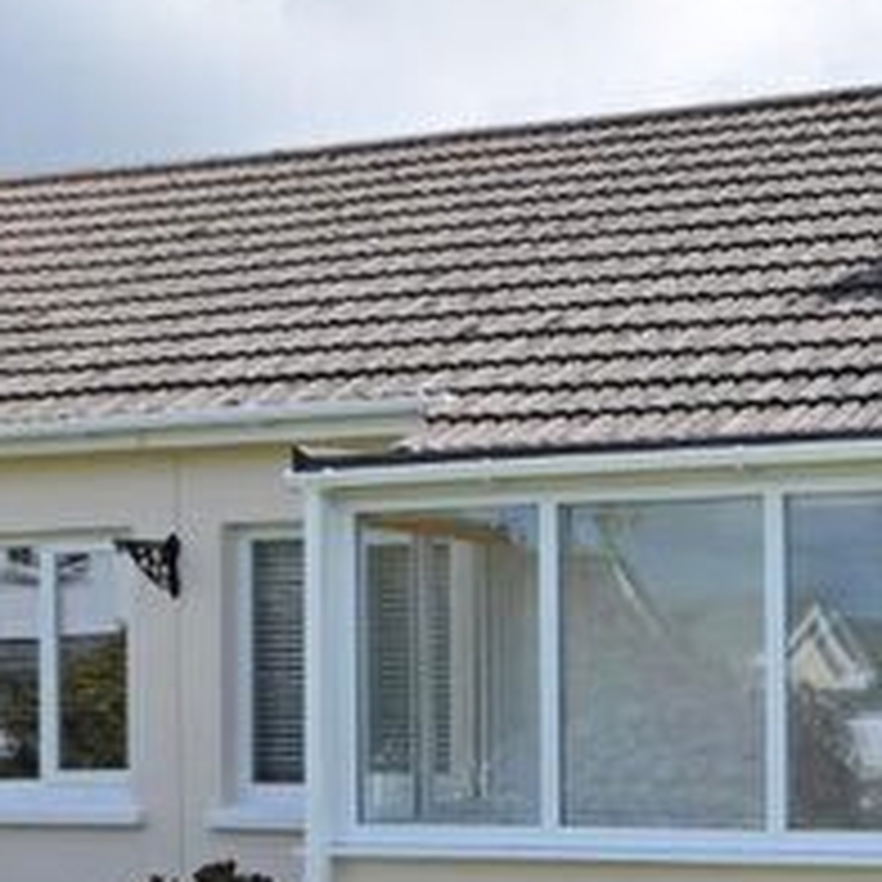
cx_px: 878
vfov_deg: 19.0
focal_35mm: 91
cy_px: 659
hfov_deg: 18.6
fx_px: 2623
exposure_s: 1/320
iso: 200
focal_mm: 20
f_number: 9
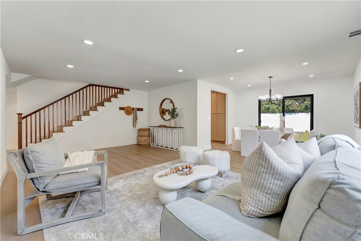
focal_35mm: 15
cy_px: 120
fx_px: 150
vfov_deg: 77.3
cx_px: 180
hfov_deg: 100.4
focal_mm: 10
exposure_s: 1/320
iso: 640
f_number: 2.8
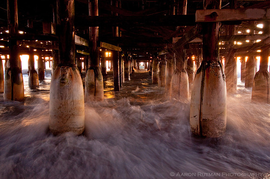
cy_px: 90
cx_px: 135
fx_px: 270
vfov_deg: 36.8
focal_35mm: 36
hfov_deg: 53.2
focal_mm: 24
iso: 200
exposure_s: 1
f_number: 4
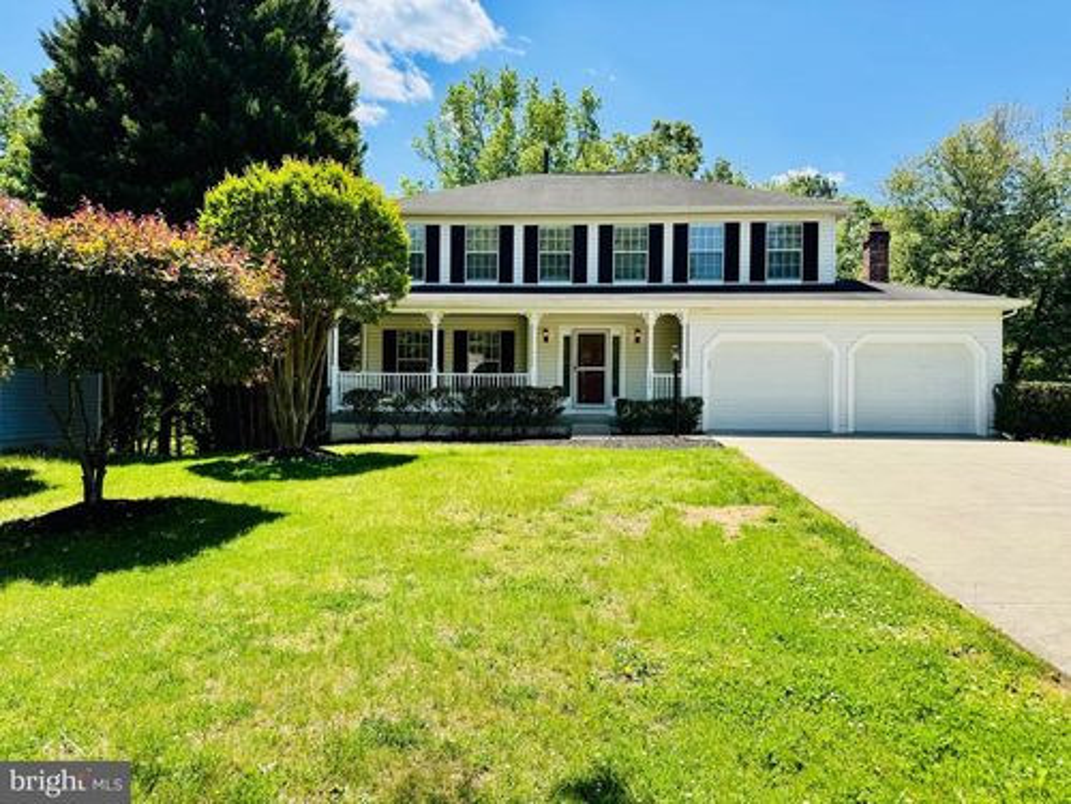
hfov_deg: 71.6
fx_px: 743
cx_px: 536
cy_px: 402
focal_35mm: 24
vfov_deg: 56.8
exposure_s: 1/2415
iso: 80
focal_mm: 6.76
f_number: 1.78
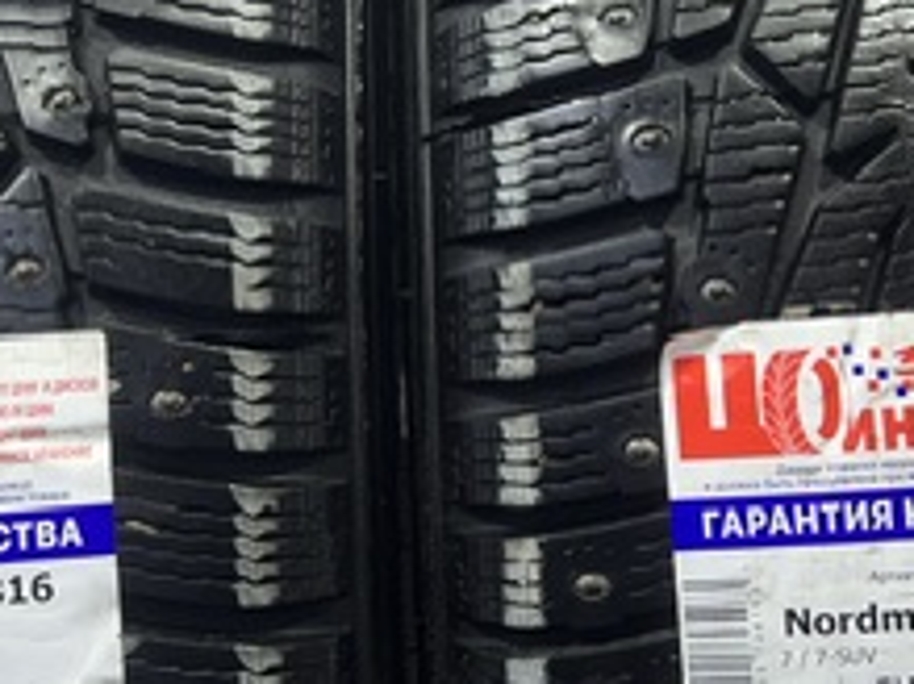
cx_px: 396
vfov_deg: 19.2
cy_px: 171
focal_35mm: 76
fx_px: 2006
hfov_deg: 25.7
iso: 64
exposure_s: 1/100
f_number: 1.5
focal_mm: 5.7
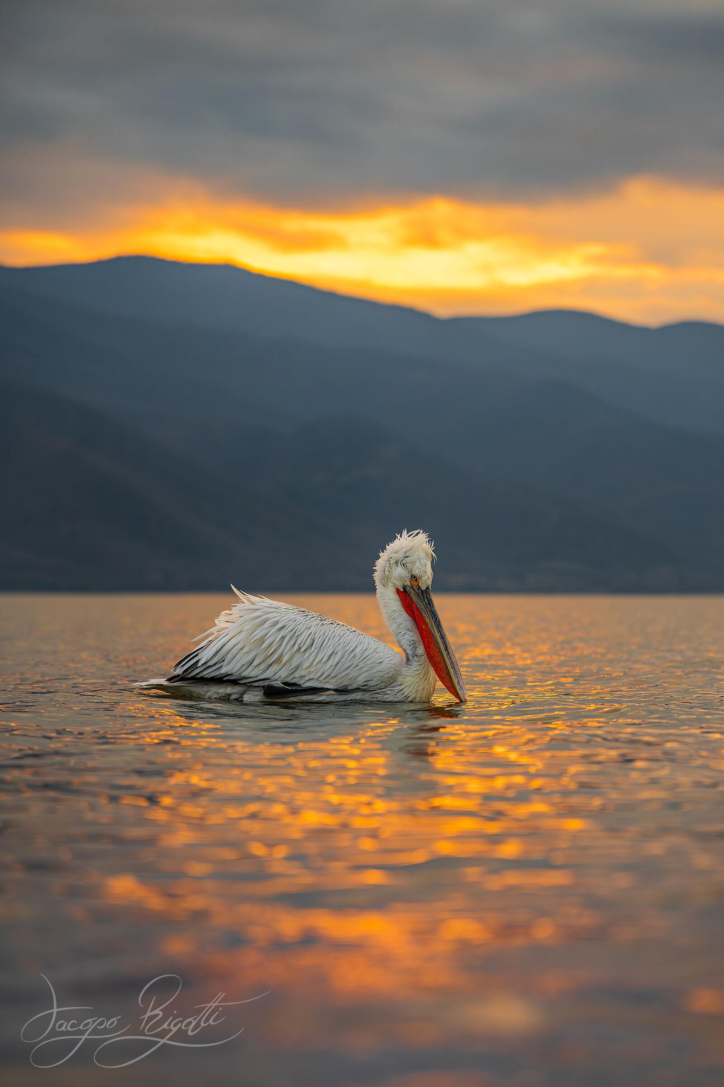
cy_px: 544
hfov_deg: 11.4
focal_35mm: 120
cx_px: 362
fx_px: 3620
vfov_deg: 17.1
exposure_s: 1/1000
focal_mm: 120
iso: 400
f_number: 4
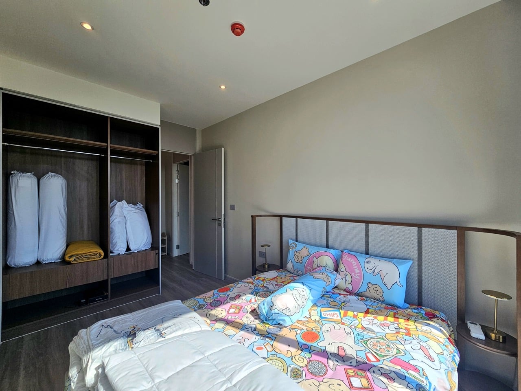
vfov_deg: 89.9
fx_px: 196
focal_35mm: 13
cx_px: 260
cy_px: 196
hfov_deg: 106.2
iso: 50
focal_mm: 2.2
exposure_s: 1/500
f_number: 2.2
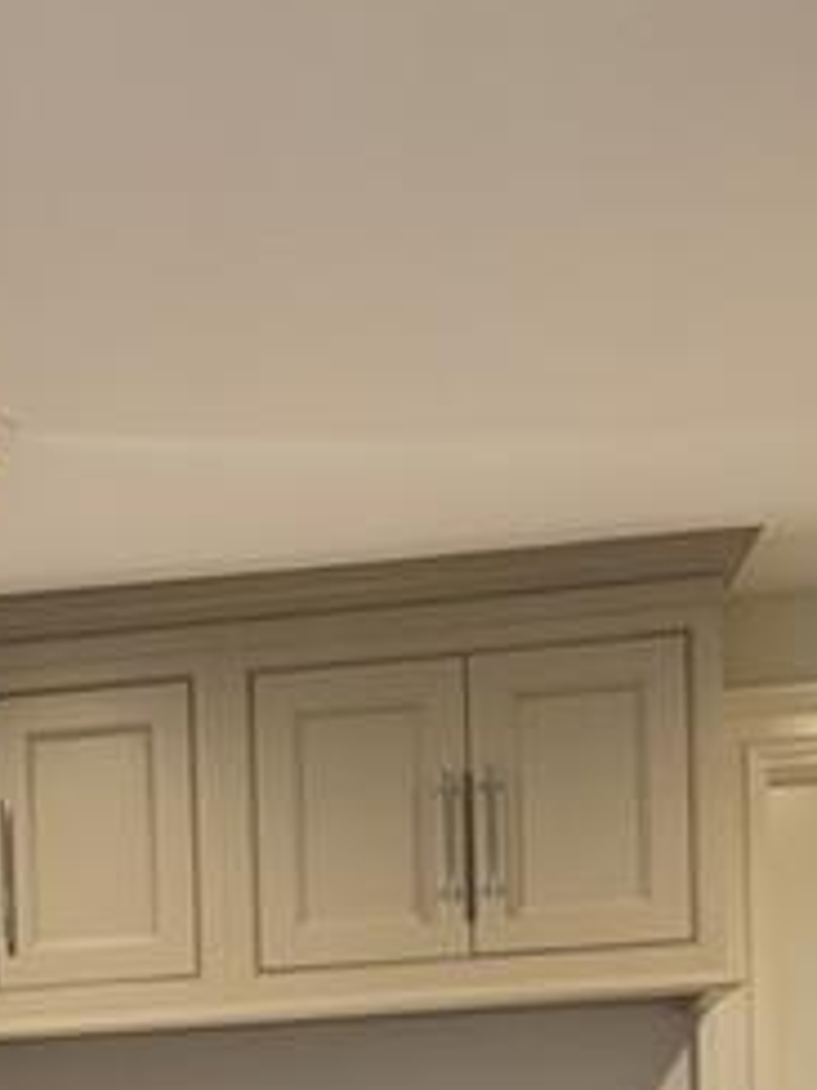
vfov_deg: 20.8
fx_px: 2675
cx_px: -205
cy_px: 1443
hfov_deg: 16.5
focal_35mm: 85
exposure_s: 1/120
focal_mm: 4.38
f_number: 1.73
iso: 72
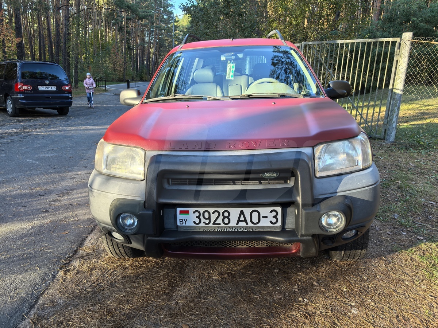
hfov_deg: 65.3
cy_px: 164
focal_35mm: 27
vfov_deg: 51.4
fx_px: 342
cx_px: 219
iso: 250
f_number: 2
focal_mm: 6.98
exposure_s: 1/904
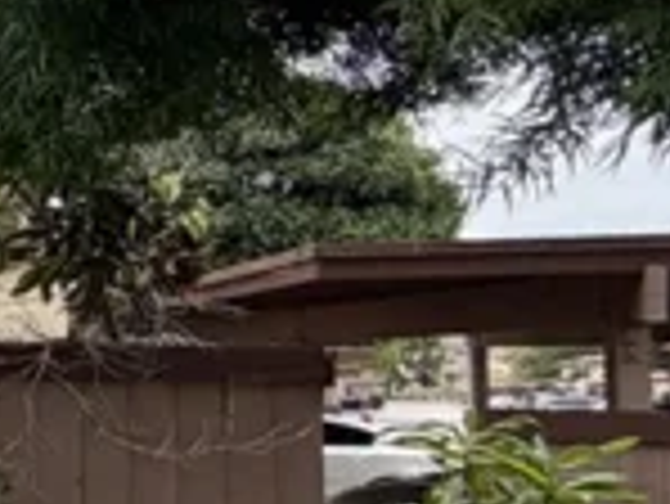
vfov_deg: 21.0
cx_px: -875
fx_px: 1356
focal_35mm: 70
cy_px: 310
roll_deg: -0.9
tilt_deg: +2.4
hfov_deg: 15.9
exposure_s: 1/770
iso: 25
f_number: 2.2
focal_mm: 2.22
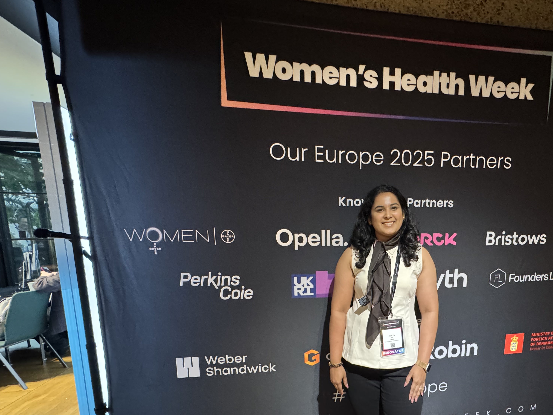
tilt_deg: -8.2
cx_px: 365
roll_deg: -0.3
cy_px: 274
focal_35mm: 19
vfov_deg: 67.0
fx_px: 304
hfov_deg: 82.1
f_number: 2.2
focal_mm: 2.22
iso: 800
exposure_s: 1/50
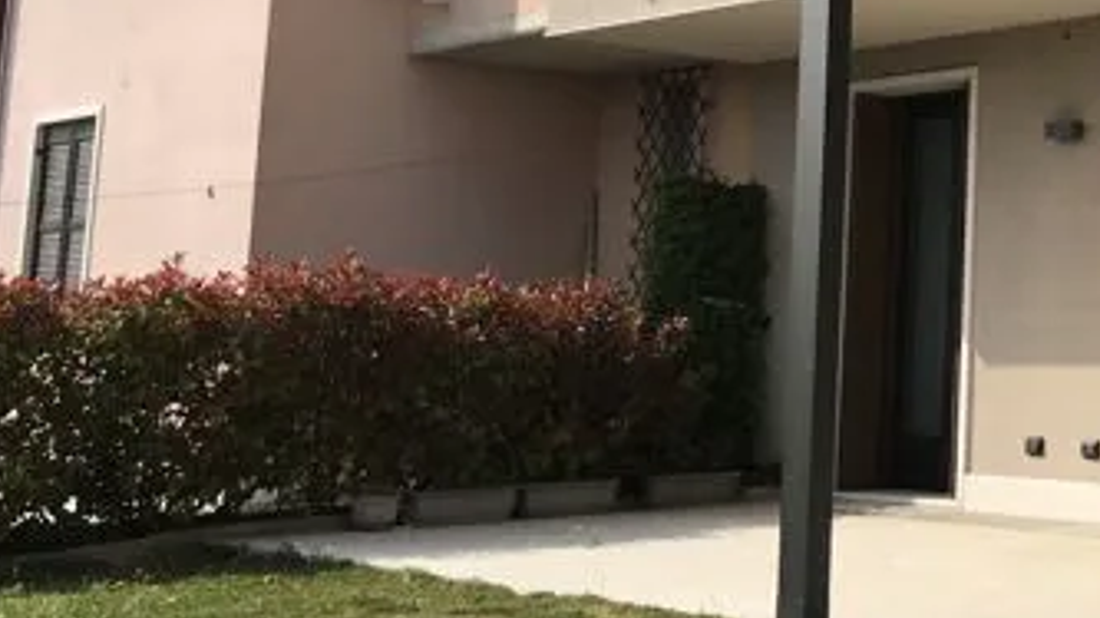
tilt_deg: +10.2
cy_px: 59
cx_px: 1163
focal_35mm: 66
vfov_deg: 17.9
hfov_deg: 29.3
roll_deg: +0.3
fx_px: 1924
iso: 20
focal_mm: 3.99
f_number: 1.8
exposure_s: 1/2227
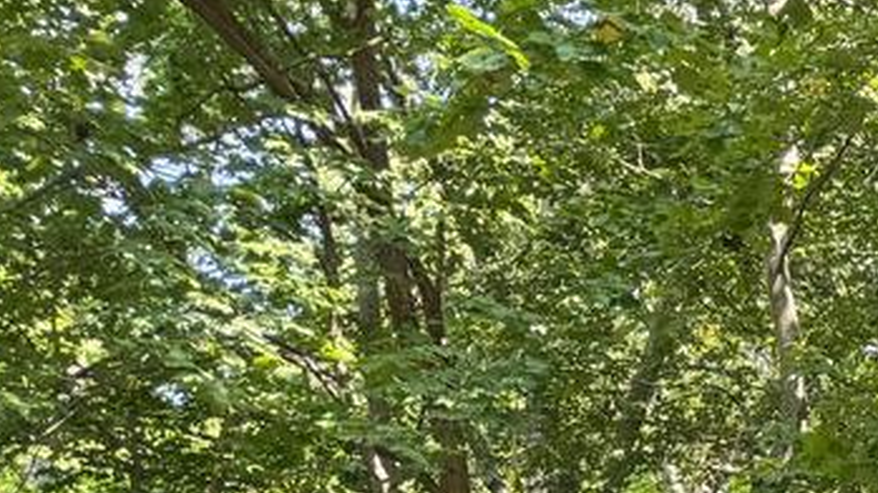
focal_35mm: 108
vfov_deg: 9.6
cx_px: 1736
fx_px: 2513
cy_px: 1293
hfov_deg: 15.8
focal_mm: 6.76
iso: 64
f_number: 1.78
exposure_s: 1/162
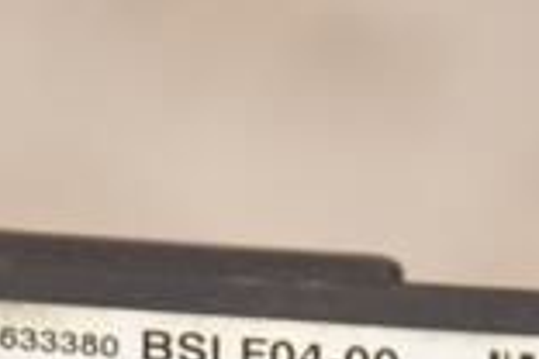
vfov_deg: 2.8
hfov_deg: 4.2
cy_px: 456
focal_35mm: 491
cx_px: 314
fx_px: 7350
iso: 320
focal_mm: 85
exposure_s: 1/125
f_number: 5.6
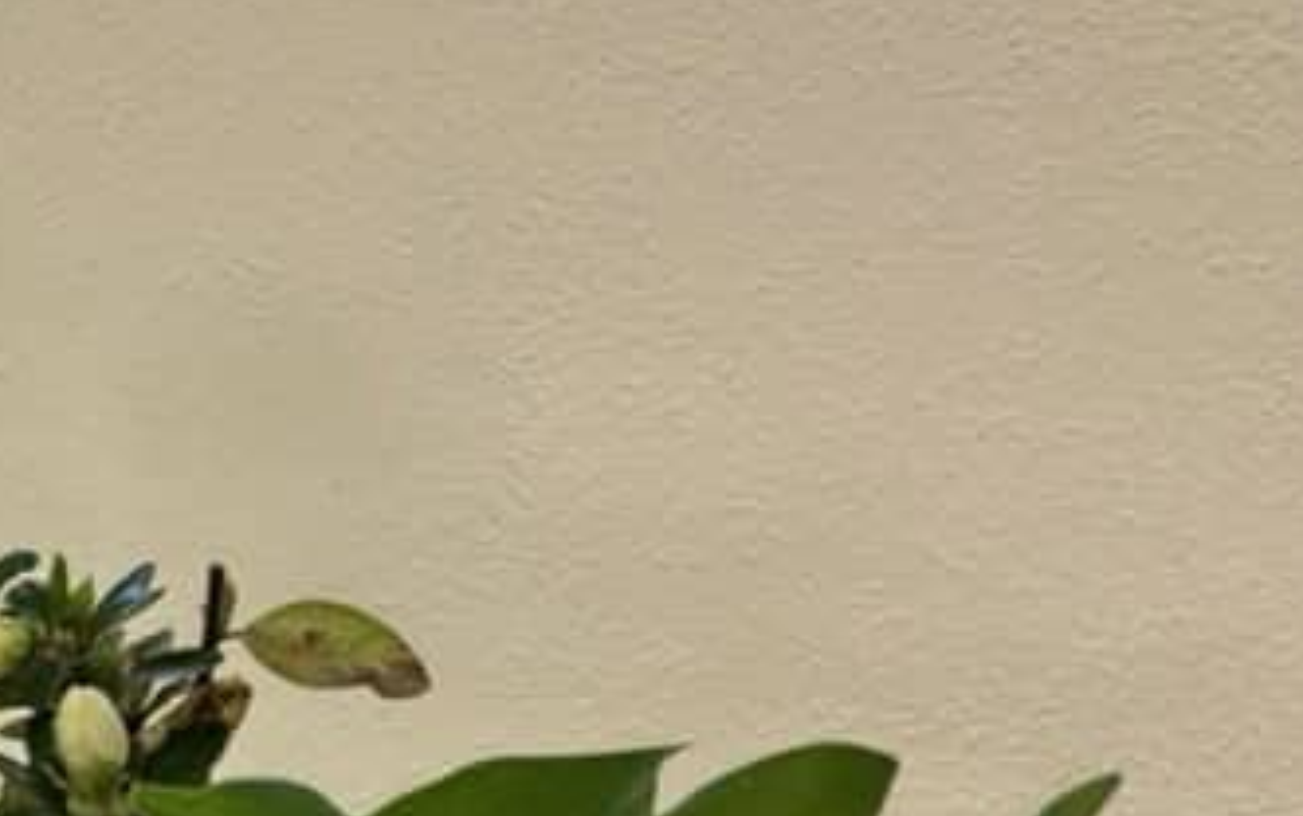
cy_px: 918
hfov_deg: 21.3
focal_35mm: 85
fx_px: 3020
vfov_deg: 15.0
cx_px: -530
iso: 100
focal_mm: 6
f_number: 1.6
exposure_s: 1/120
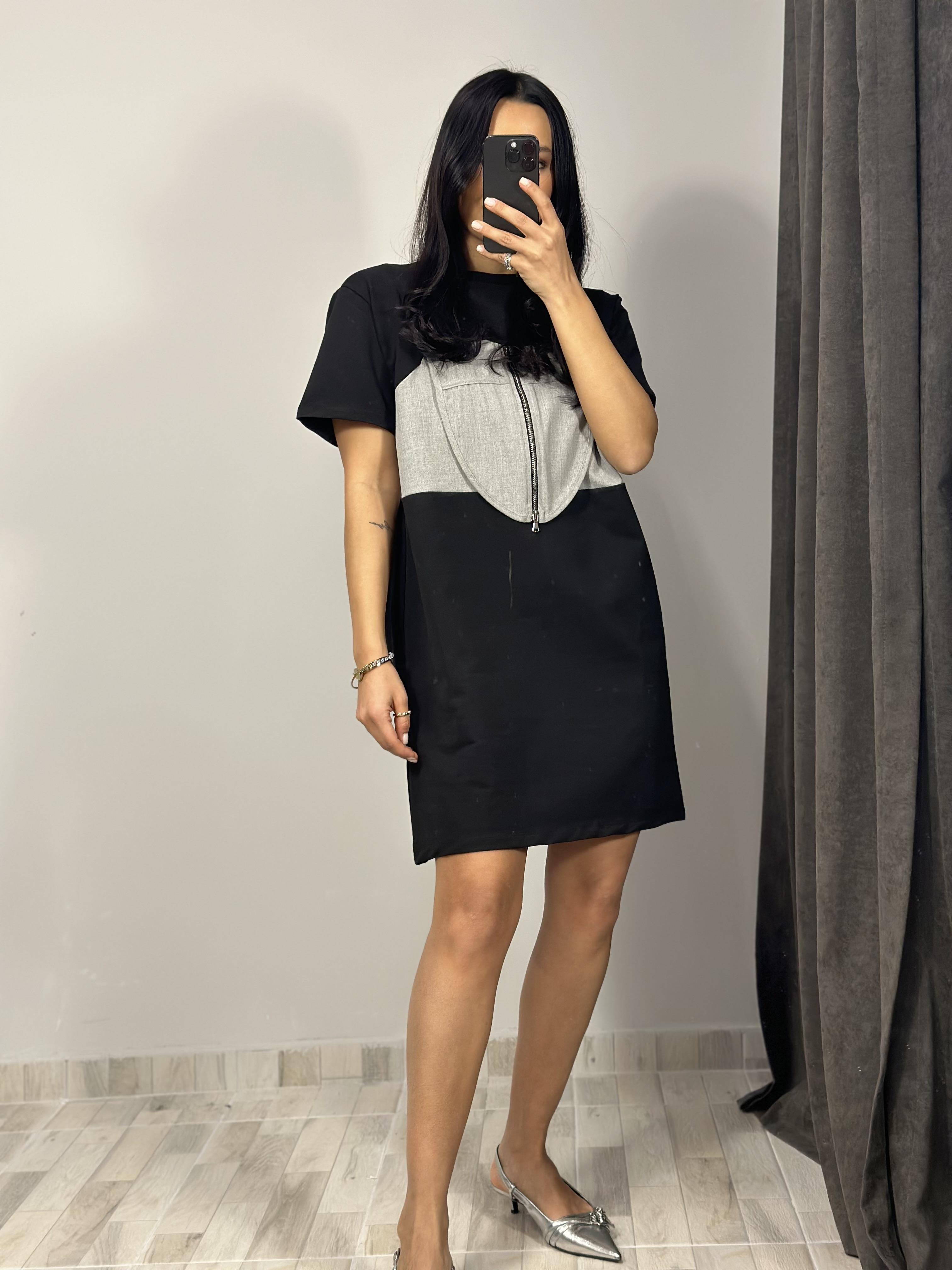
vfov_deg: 39.7
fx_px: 1760
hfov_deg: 30.3
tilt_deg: -29.4
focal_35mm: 48
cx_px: 476
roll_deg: +2.3
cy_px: 635
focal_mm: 6.86
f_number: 1.78
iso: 160
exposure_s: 1/100
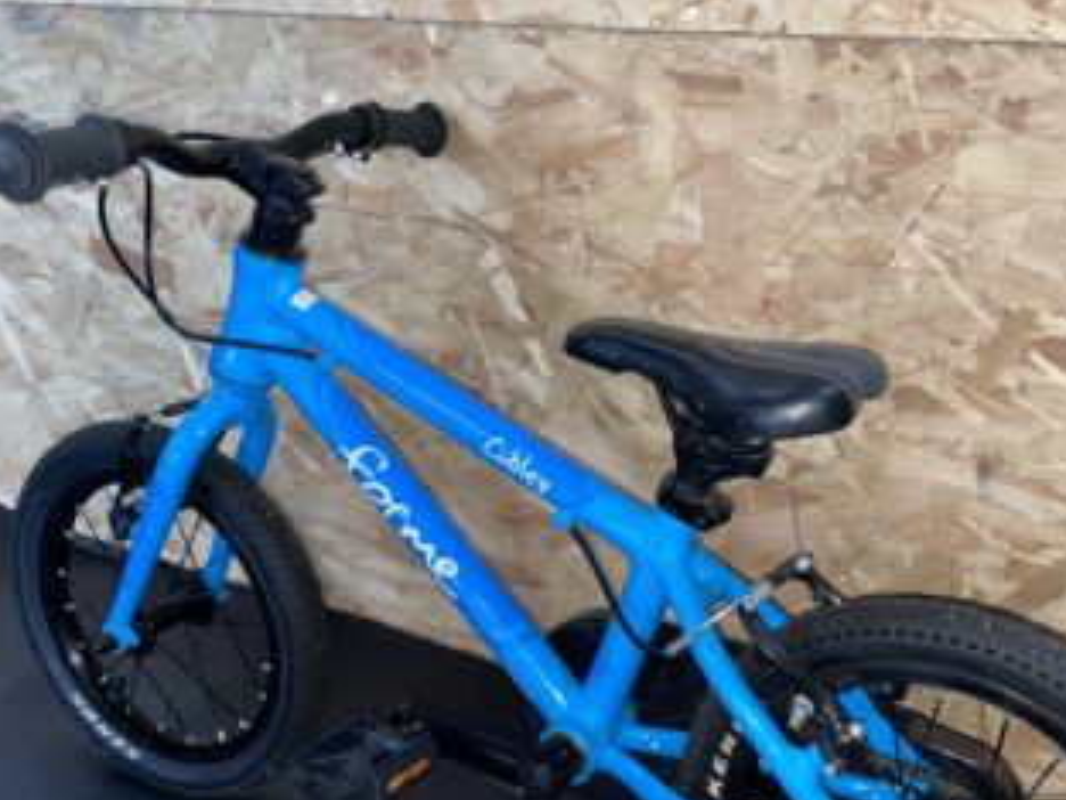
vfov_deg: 35.6
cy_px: 526
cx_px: 594
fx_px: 1232
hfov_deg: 46.7
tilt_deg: -26.2
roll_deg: +1.0
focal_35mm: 40
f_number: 1.6
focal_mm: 4.2
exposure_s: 1/12
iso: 40
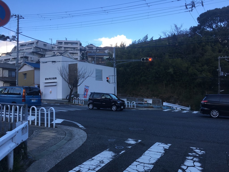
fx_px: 192
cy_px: 86
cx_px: 114
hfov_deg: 61.7
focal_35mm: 29
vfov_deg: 48.2
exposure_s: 1/427
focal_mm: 4.15
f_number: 2.2
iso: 25
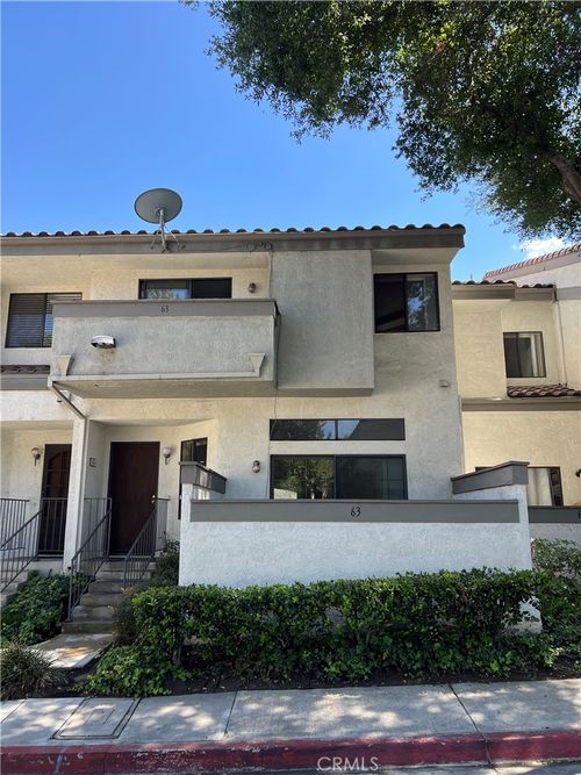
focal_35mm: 26
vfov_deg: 67.3
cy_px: 388
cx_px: 290
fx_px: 582
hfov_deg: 53.0
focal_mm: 5.7
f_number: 1.5
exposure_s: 1/797
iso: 50
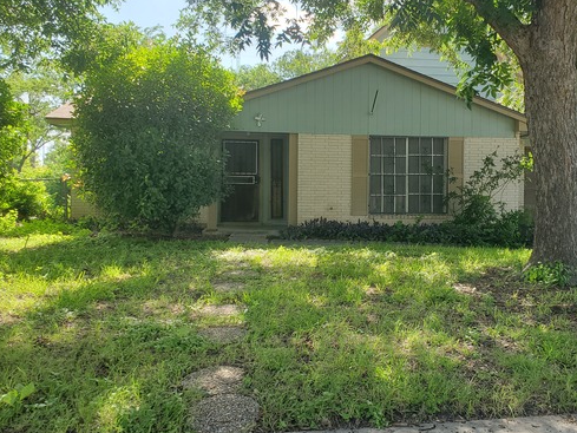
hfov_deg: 53.8
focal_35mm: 34
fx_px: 567
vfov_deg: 41.6
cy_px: 177
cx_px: 329
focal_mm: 4.3
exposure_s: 1/320
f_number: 2.4
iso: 50
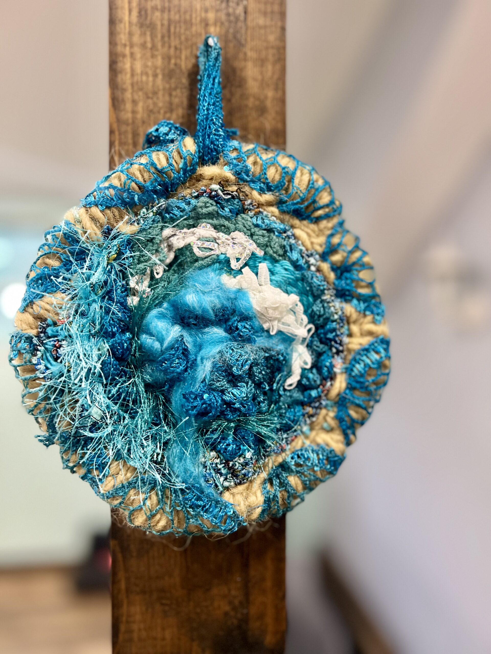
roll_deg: +1.6
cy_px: 327
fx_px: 492
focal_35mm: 26
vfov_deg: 67.3
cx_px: 246
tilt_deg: +0.6
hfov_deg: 53.1
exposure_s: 1/60
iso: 160
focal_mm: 5.7
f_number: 1.5
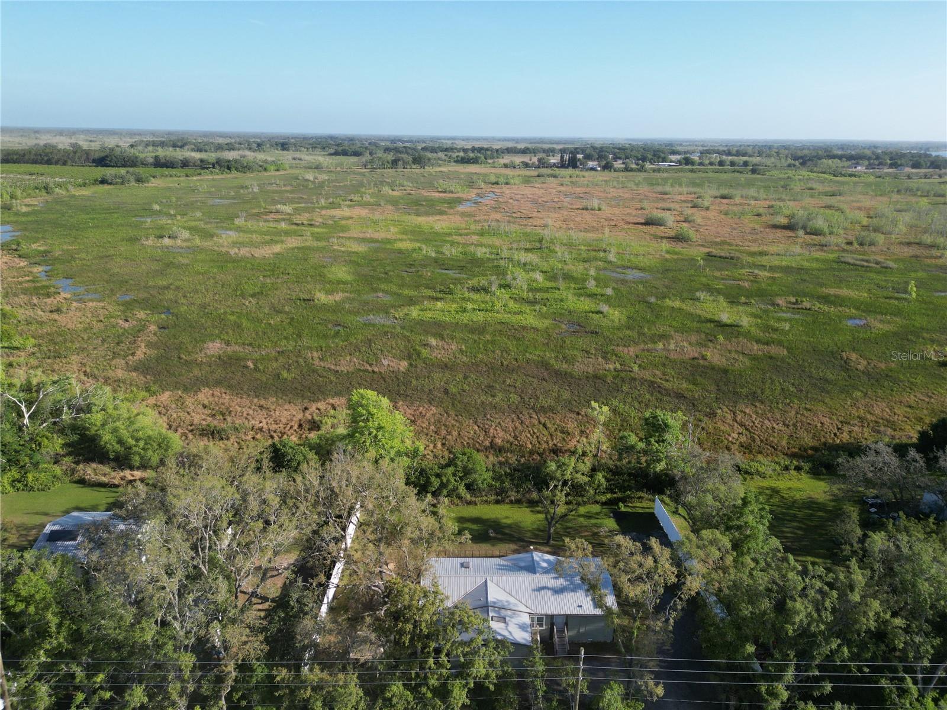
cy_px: 355
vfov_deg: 56.8
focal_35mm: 24
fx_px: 657
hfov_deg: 71.6
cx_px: 474
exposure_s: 1/2000
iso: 140
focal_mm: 6.72
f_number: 1.7
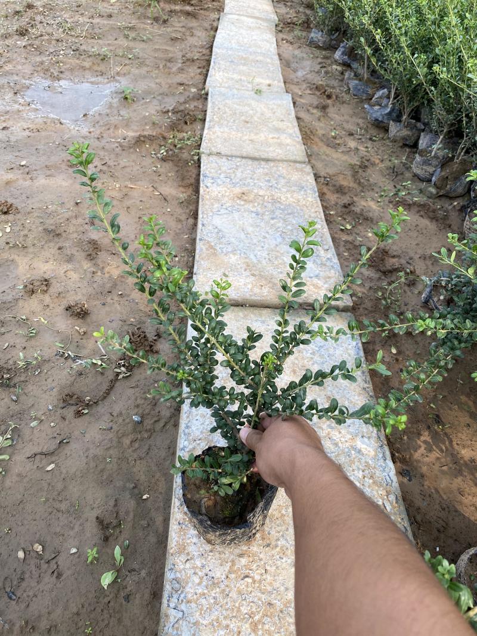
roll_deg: -5.1
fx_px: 478
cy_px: 318
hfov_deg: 53.1
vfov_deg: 67.3
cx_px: 238
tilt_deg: -43.7
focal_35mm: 26
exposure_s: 1/195
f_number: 1.8
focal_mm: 4.25
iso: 32
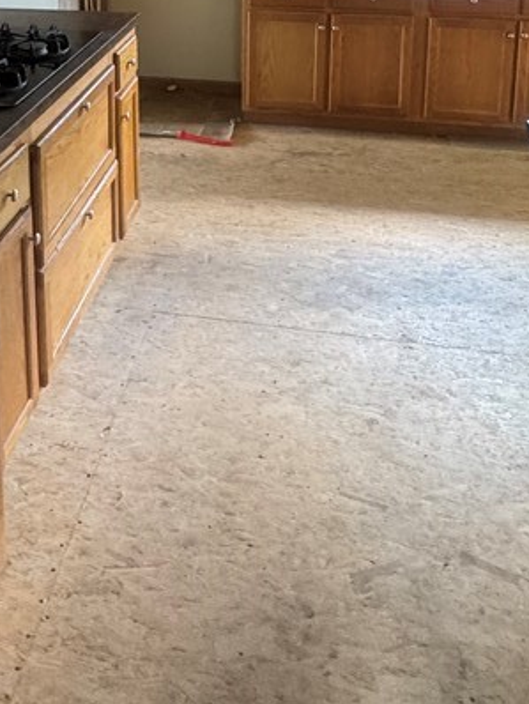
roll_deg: +0.6
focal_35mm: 36
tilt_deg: -7.7
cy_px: -27
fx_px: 733
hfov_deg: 39.2
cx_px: 170
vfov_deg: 42.8
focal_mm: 2.22
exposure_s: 1/60
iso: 640
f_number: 2.2
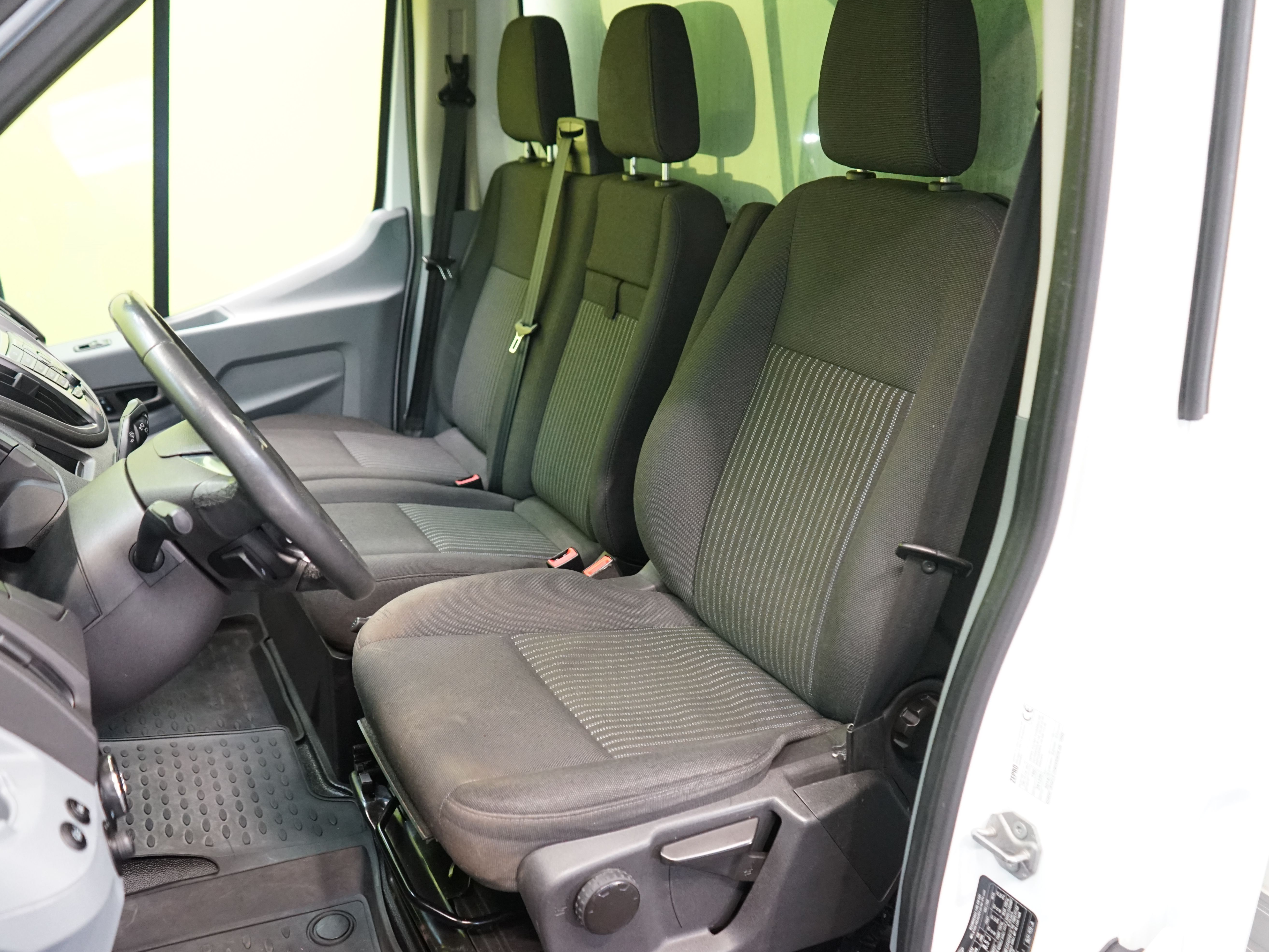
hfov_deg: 55.3
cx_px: 574
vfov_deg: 42.9
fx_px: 1210
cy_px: 473
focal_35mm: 33
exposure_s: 1/60
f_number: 3.5
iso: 3200
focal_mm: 30
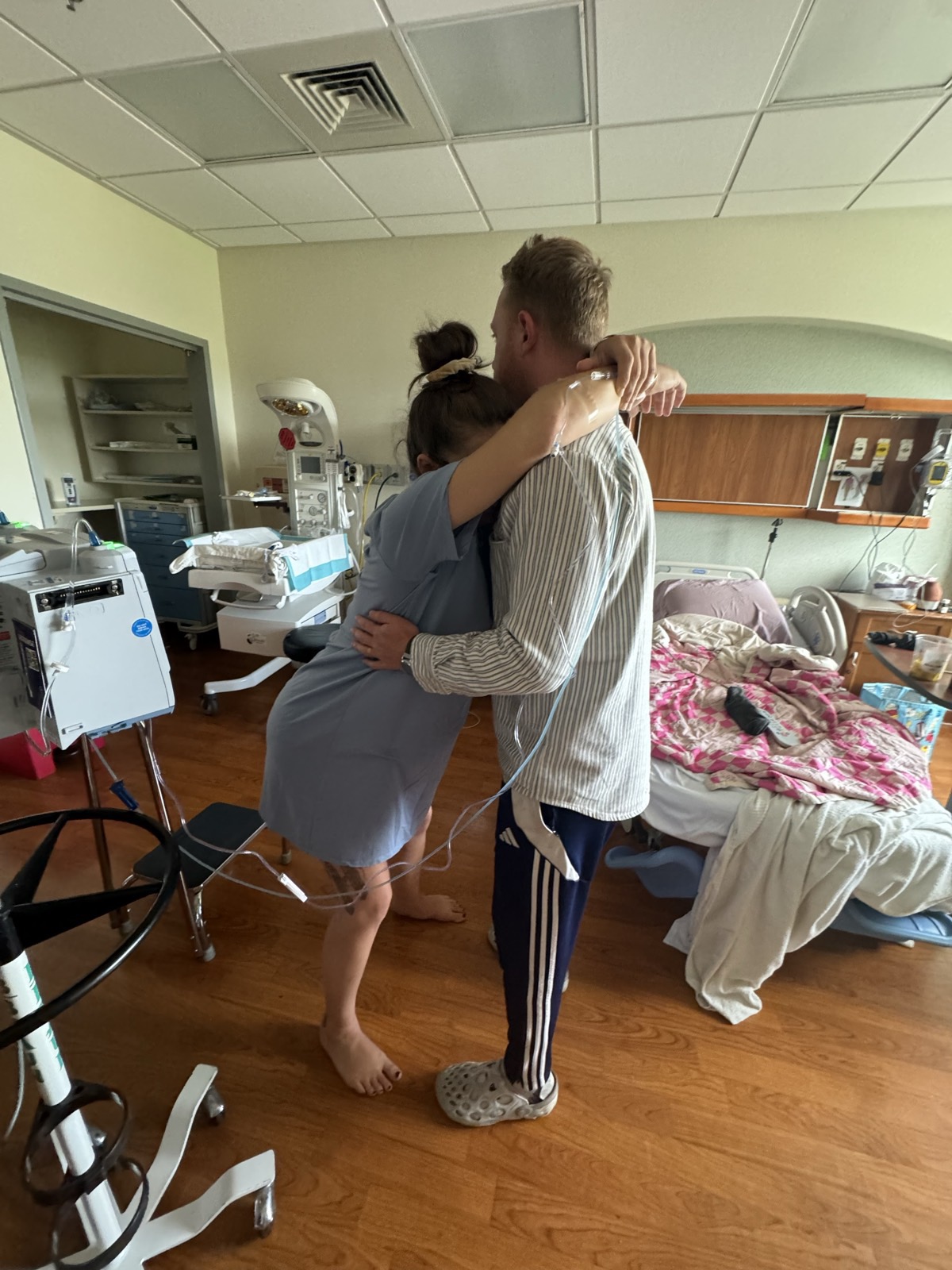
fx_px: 513
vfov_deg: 102.1
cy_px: 635
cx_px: 476
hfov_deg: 85.7
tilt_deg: -13.1
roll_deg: -2.3
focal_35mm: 14
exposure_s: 1/60
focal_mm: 2.22
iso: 640
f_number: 2.2
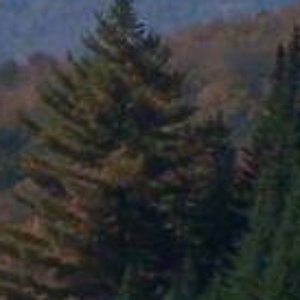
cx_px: -512
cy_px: 188
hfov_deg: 1.7
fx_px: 10305
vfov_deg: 1.7
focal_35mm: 1051
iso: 80
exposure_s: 1/1000
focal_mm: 26.4
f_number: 4.5
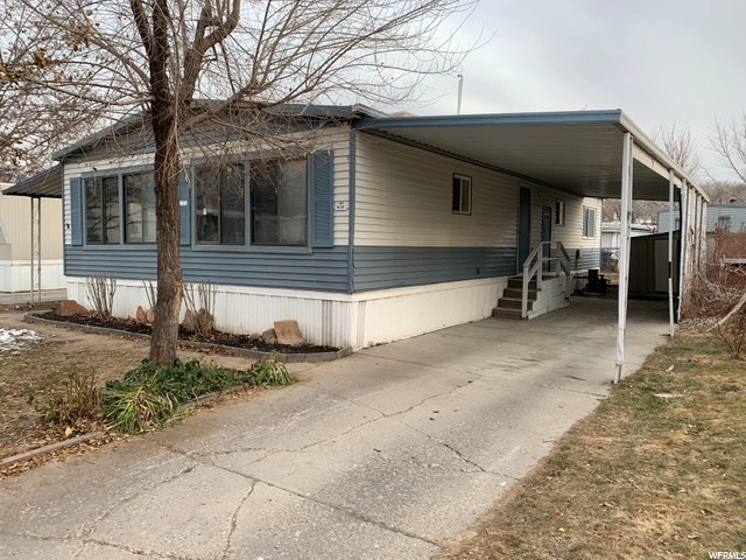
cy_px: 280
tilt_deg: -5.0
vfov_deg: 53.1
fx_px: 560
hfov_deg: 67.3
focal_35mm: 26
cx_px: 373
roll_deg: +0.0
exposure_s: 1/216
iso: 25
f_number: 1.8
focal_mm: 4.25
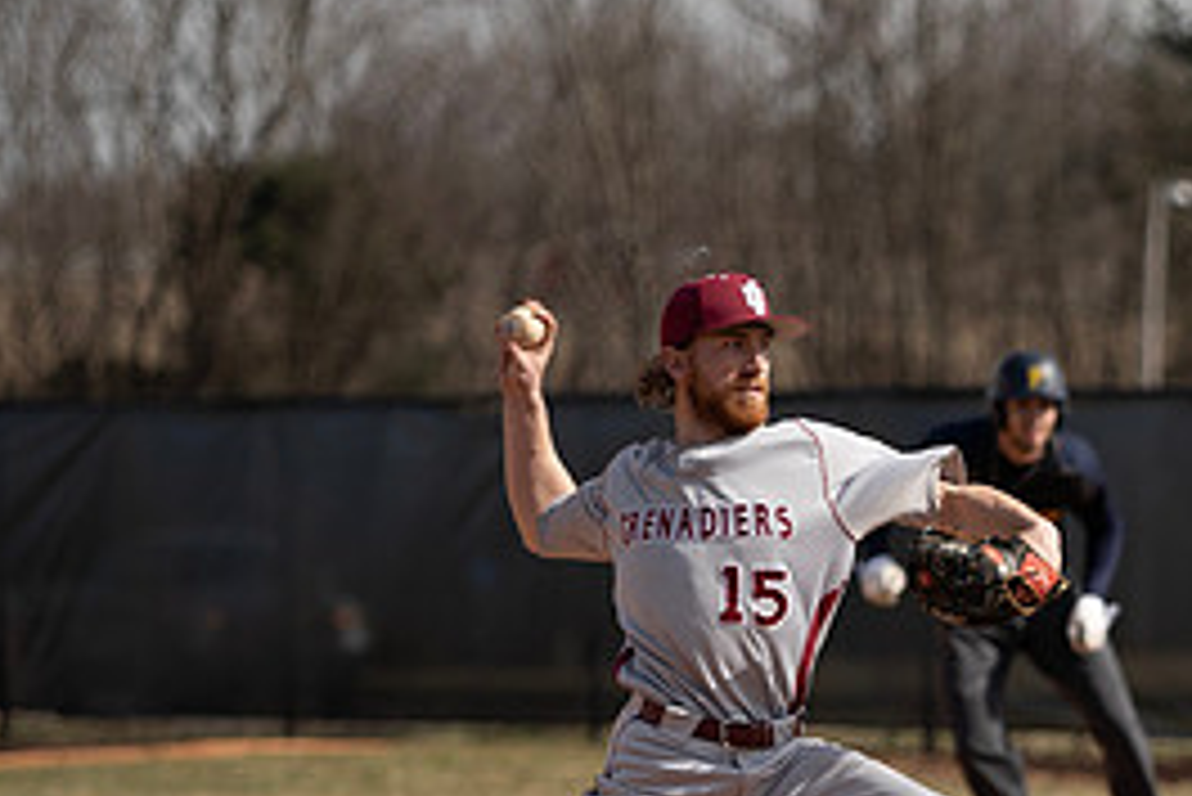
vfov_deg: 2.8
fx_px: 16199
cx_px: 1557
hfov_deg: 4.2
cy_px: 942
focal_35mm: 489
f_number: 2.8
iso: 100
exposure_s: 1/1000
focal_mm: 135
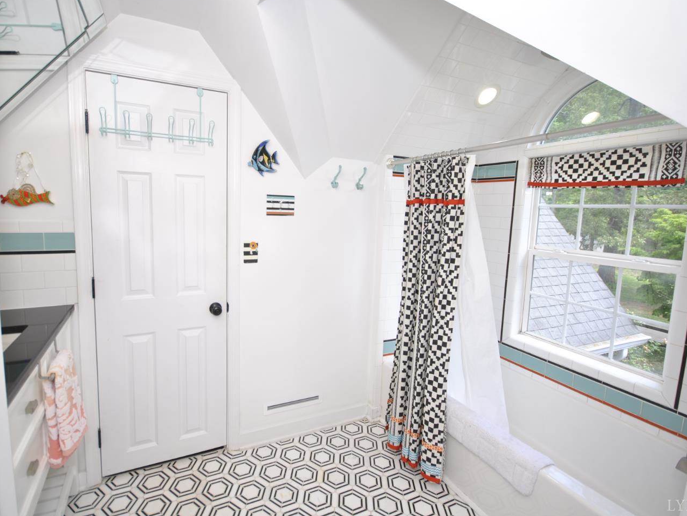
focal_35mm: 17
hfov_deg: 90.7
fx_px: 337
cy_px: 246
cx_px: 308
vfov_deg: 74.7
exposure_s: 1/80
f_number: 4.5
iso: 200
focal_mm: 10
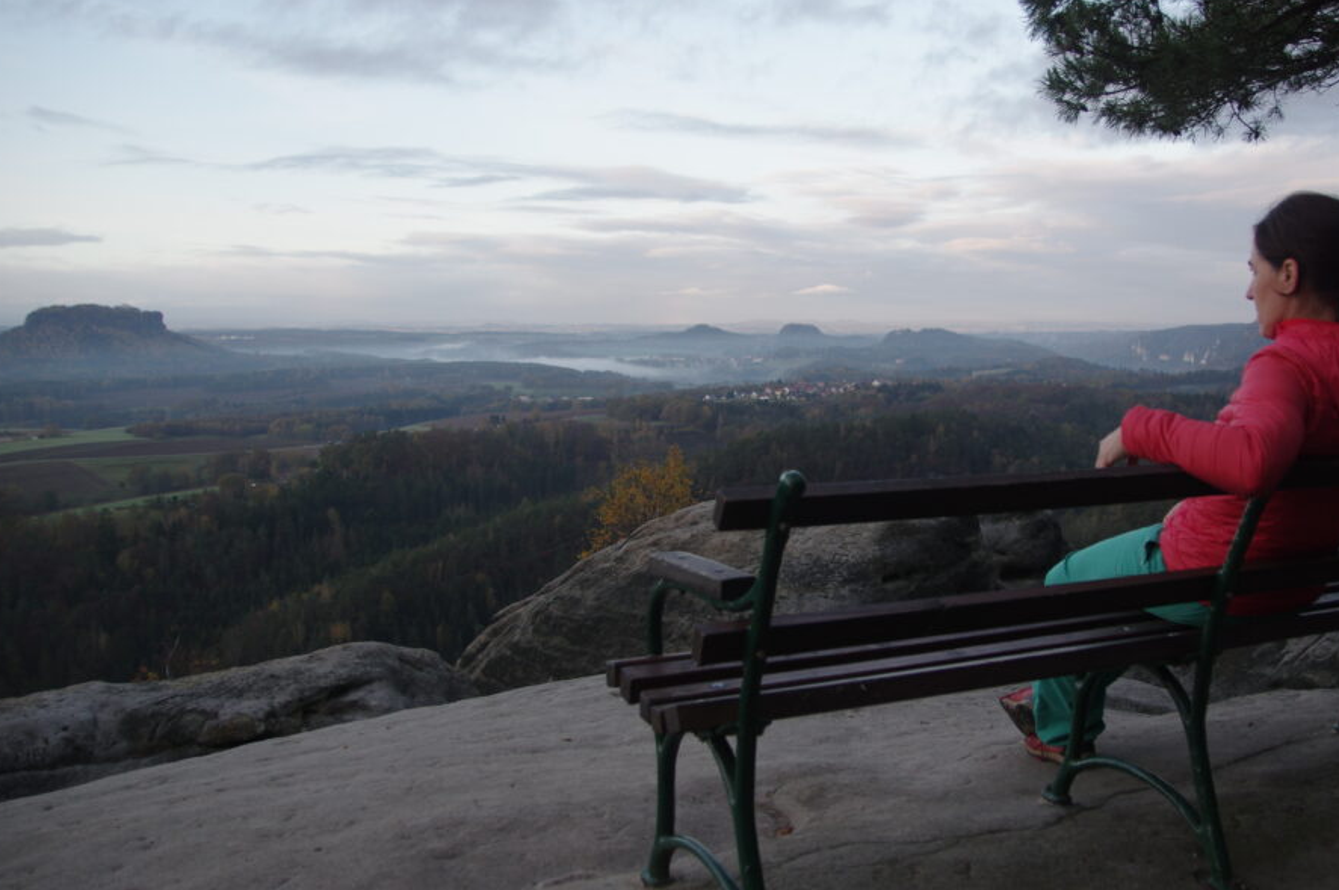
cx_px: 813
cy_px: 426
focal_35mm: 33
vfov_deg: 39.9
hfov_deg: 56.8
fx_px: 1226
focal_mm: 17
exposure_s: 1/400
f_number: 2.8
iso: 200
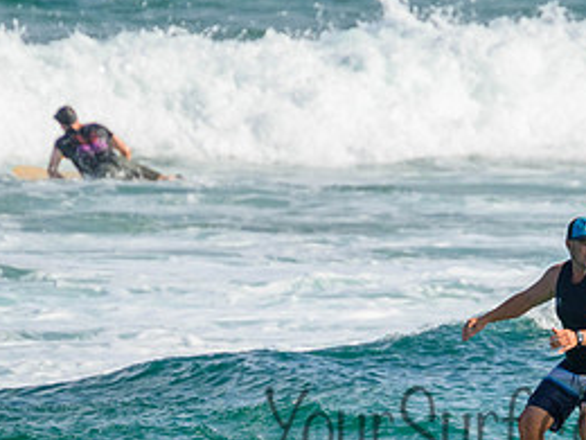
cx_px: 498
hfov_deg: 1.2
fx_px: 29066
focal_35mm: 1717
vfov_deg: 0.9
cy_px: 403
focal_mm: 800
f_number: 11
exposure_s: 1/2000
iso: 1100
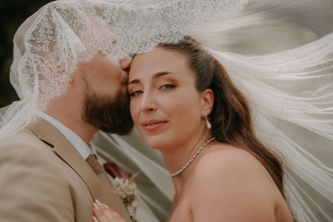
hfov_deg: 23.9
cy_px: 111
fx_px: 786
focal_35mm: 85
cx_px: 166
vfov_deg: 16.1
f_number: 1.6
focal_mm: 85
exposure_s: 1/4000
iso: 250
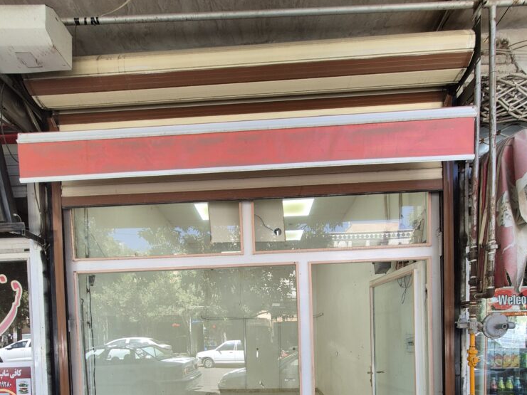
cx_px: 261
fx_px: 274
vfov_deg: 61.2
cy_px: 351
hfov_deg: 87.8
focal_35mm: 18
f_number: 2.2
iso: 50
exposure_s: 1/123
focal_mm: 1.74
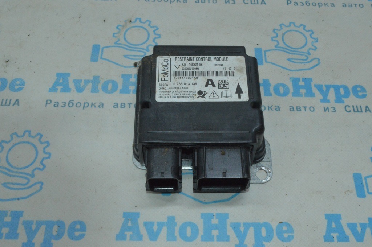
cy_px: 124
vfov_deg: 34.2
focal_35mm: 39
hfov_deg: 49.6
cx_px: 186
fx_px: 403
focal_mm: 26
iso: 3200
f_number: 25
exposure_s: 1/40
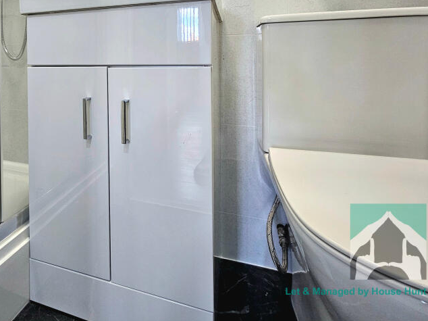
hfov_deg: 75.3
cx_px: 127
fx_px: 260
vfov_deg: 58.4
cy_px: 63
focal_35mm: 21
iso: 200
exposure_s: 1/50.3
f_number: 2.2
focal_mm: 2.2
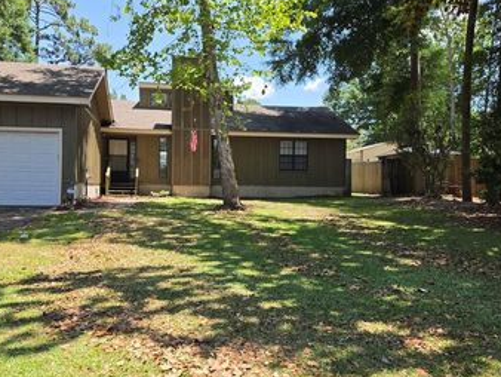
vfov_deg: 41.8
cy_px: 183
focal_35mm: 34
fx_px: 492
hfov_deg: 53.9
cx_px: 236
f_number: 1.4
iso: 64
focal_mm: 6.5
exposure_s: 1/2752
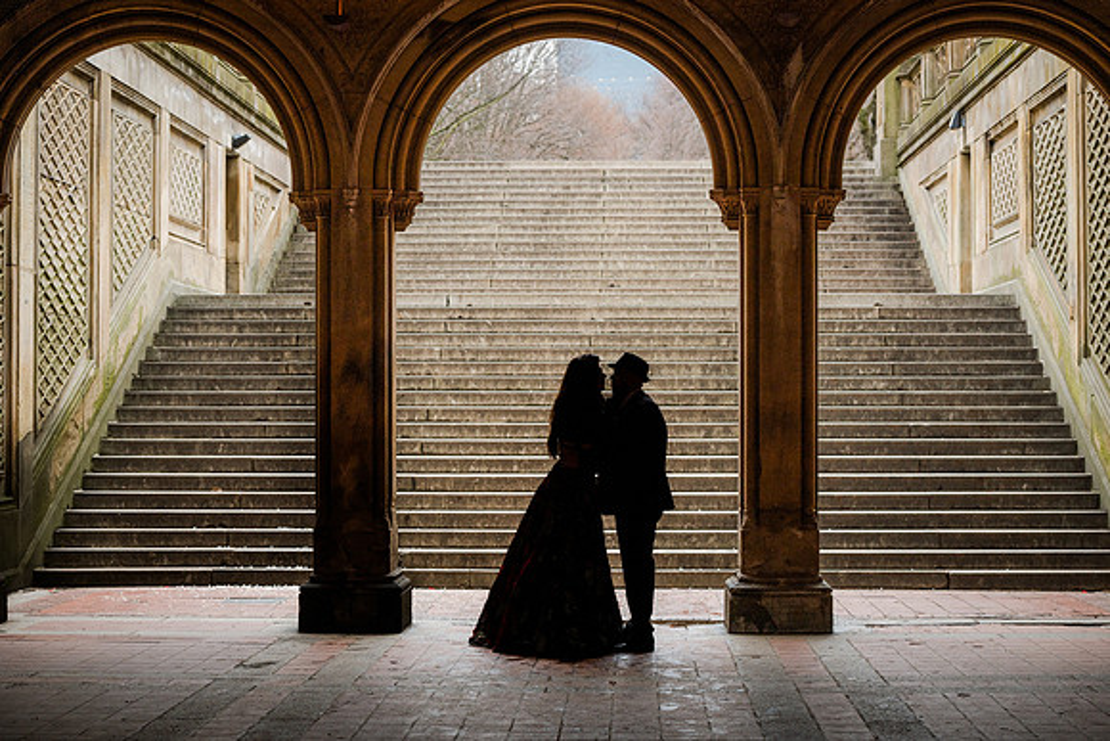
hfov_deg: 27.9
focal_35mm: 72
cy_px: 370
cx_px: 553
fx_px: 2234
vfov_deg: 18.8
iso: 320
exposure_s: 1/400
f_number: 3.5
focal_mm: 70
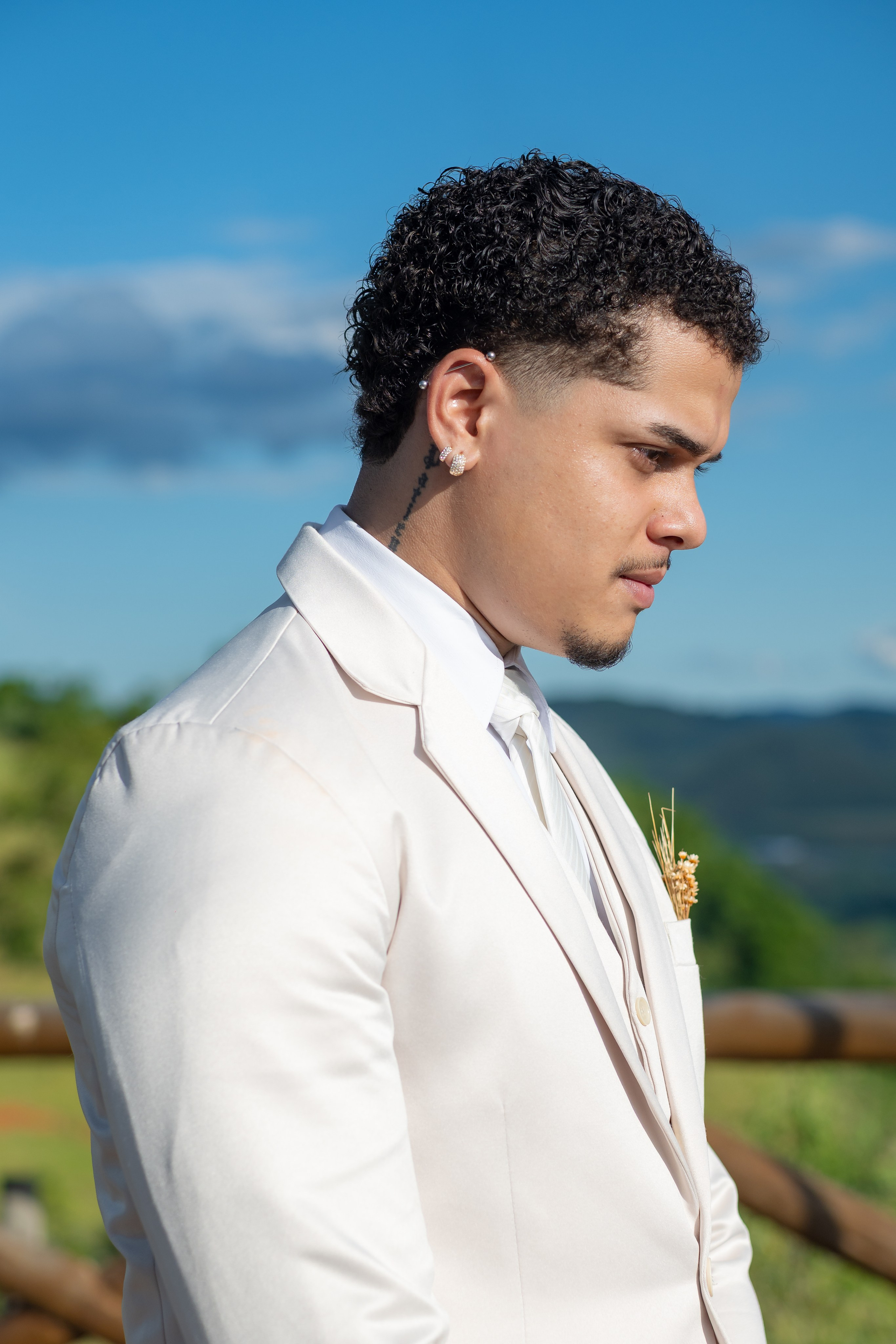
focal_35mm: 84
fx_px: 3136
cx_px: 448
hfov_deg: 16.3
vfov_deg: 24.2
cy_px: 672
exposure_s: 1/2500
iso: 125
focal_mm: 56
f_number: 2.8
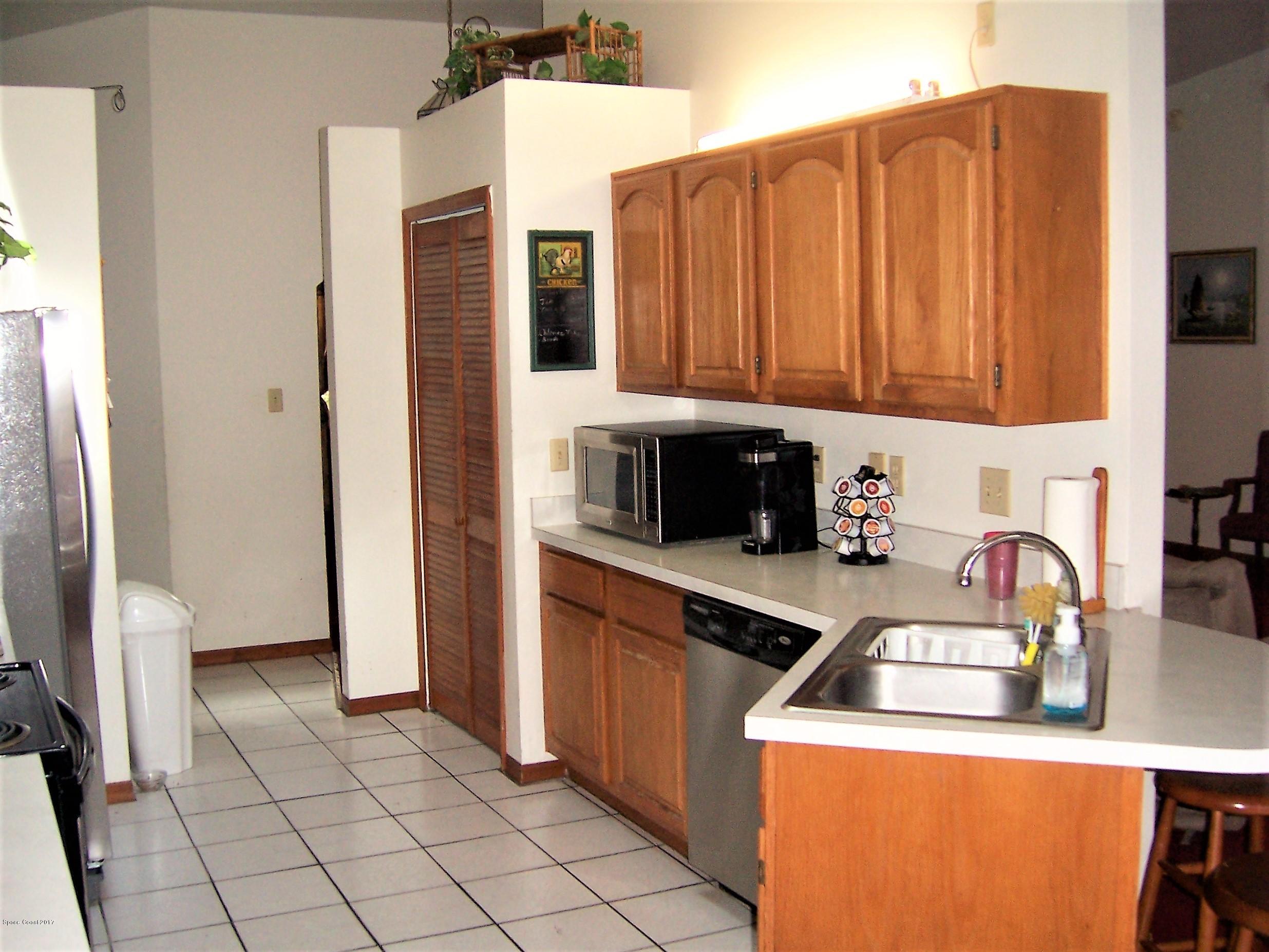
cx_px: 634
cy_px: 476
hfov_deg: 51.4
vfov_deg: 39.7
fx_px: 1320
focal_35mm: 36
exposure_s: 1/60
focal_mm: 6
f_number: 3
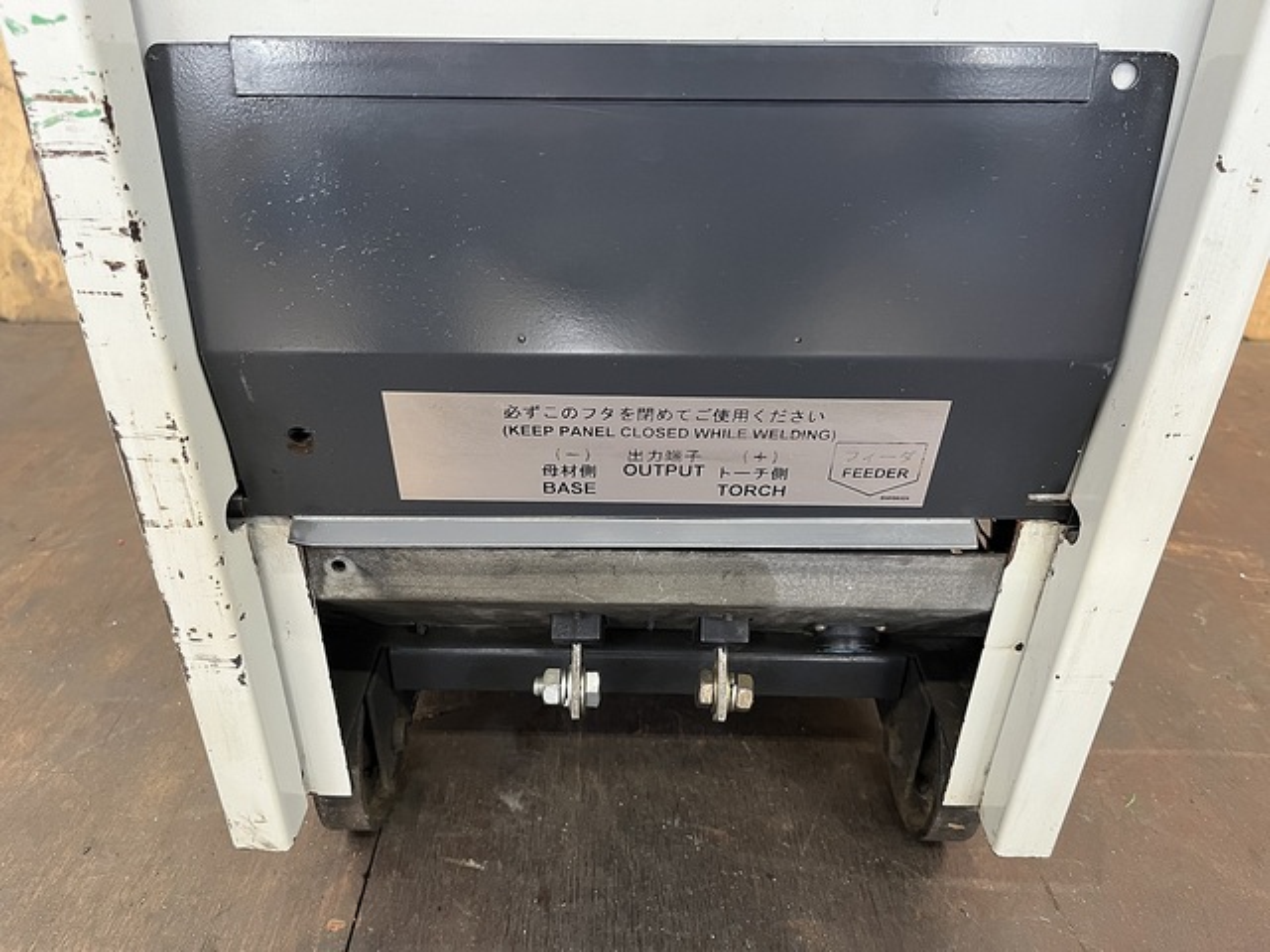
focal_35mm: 26
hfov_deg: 67.3
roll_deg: -1.6
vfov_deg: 53.1
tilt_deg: -31.9
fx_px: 954
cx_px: 635
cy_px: 476
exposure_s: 1/60
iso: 400
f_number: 1.6
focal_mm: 5.1
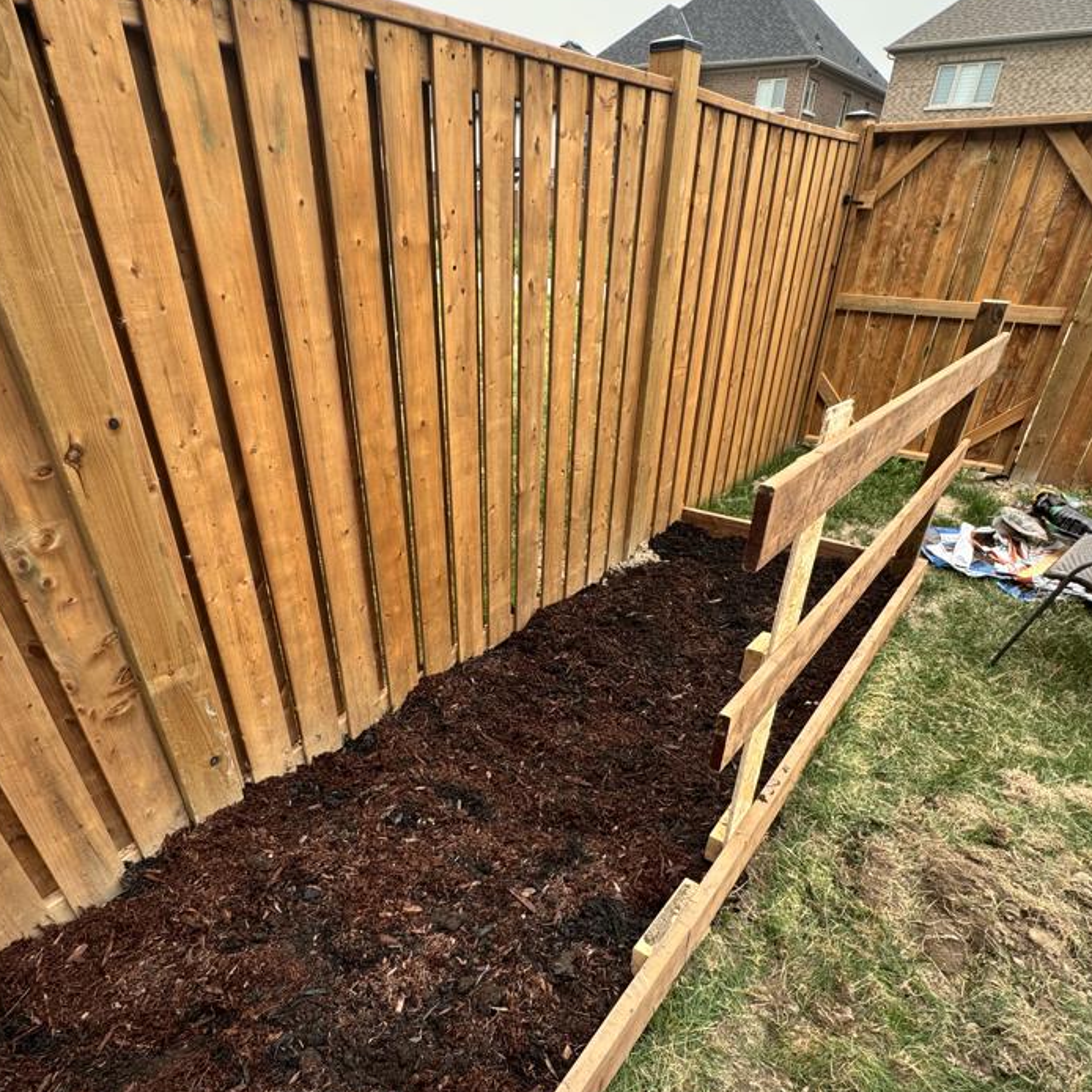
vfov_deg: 76.7
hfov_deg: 77.7
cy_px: 664
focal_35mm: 19
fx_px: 678
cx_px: 533
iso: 40
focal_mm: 2.22
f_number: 2.2
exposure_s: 1/170
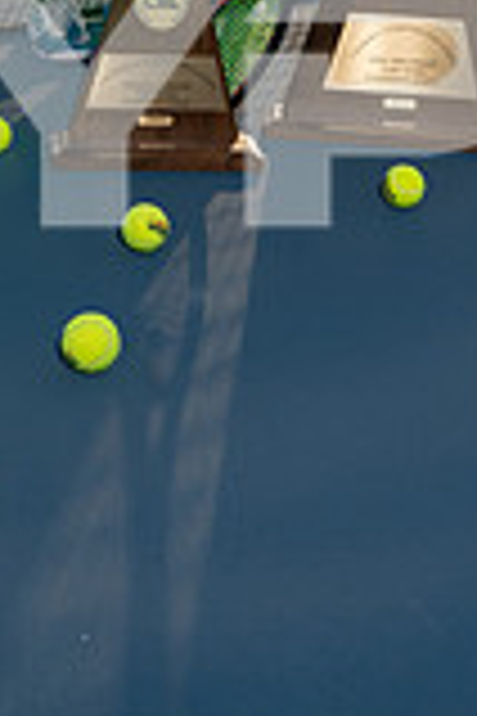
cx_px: 202
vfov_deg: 25.4
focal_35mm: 68
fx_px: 1351
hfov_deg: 20.0
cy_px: -225
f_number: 8
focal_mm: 24
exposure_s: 1/250
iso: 125
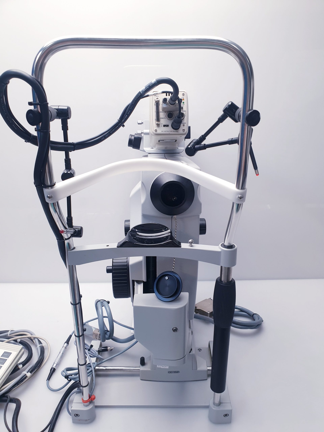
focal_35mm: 26
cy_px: 216
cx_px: 162
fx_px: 324
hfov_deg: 53.1
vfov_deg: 67.3
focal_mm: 4.3
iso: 64
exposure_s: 1/50
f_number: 2.4
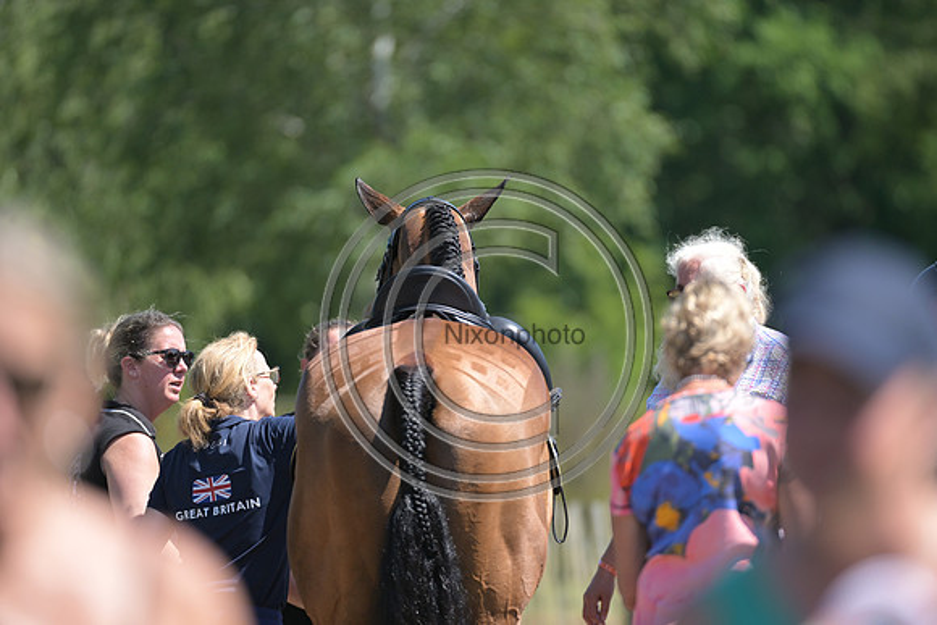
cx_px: 468
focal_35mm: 400
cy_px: 312
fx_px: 10413
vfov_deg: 3.4
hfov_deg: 5.2
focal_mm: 400
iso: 450
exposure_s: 1/1250
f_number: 5
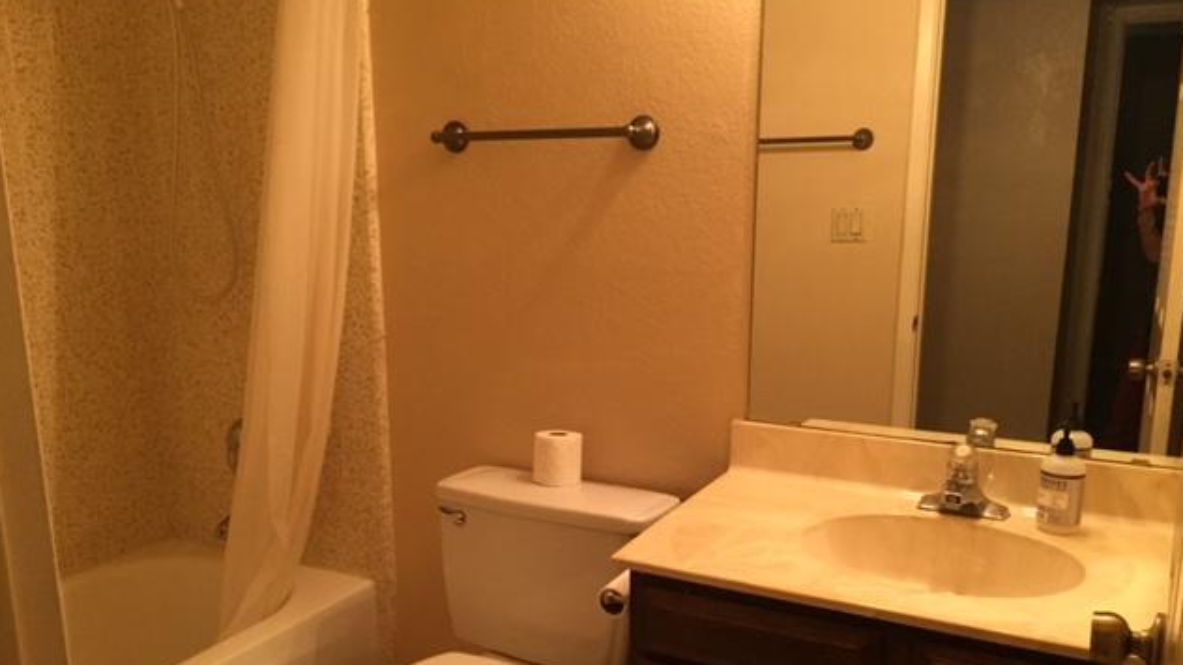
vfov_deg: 36.5
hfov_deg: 61.0
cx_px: 592
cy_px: 403
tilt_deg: -12.2
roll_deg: +0.6
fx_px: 1003
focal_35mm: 32
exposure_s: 1/30
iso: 250
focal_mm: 4.15
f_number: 2.2
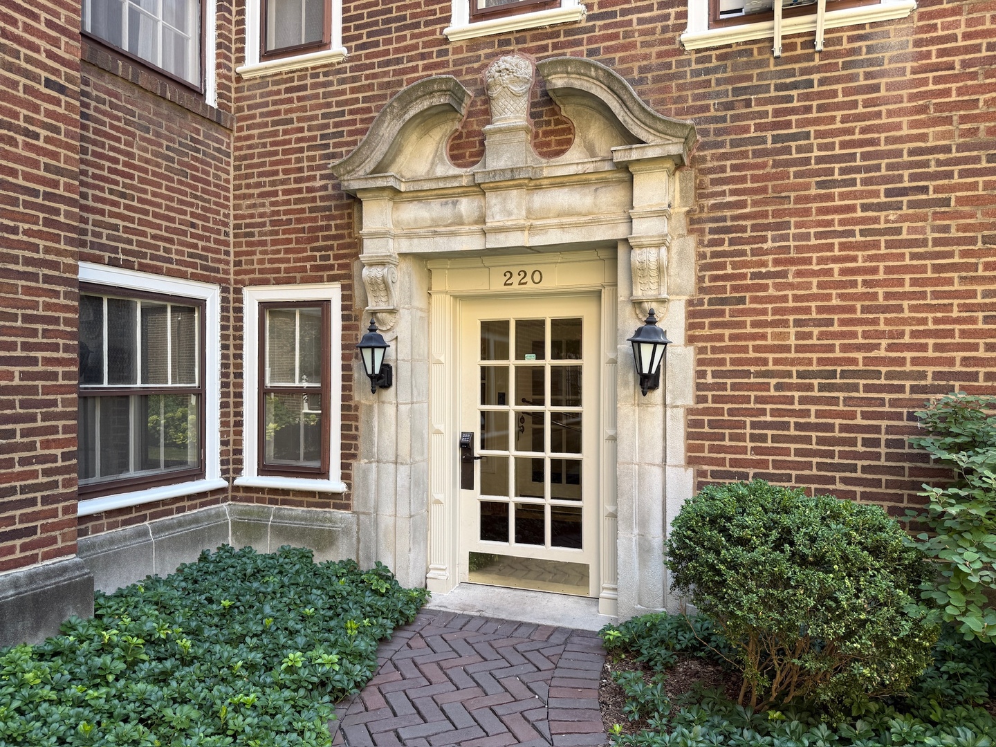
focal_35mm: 24
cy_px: 374
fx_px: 691
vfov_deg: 56.8
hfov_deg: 71.6
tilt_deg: -0.8
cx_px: 498
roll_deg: -0.1
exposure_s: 1/172
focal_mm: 6.76
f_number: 1.78
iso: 64
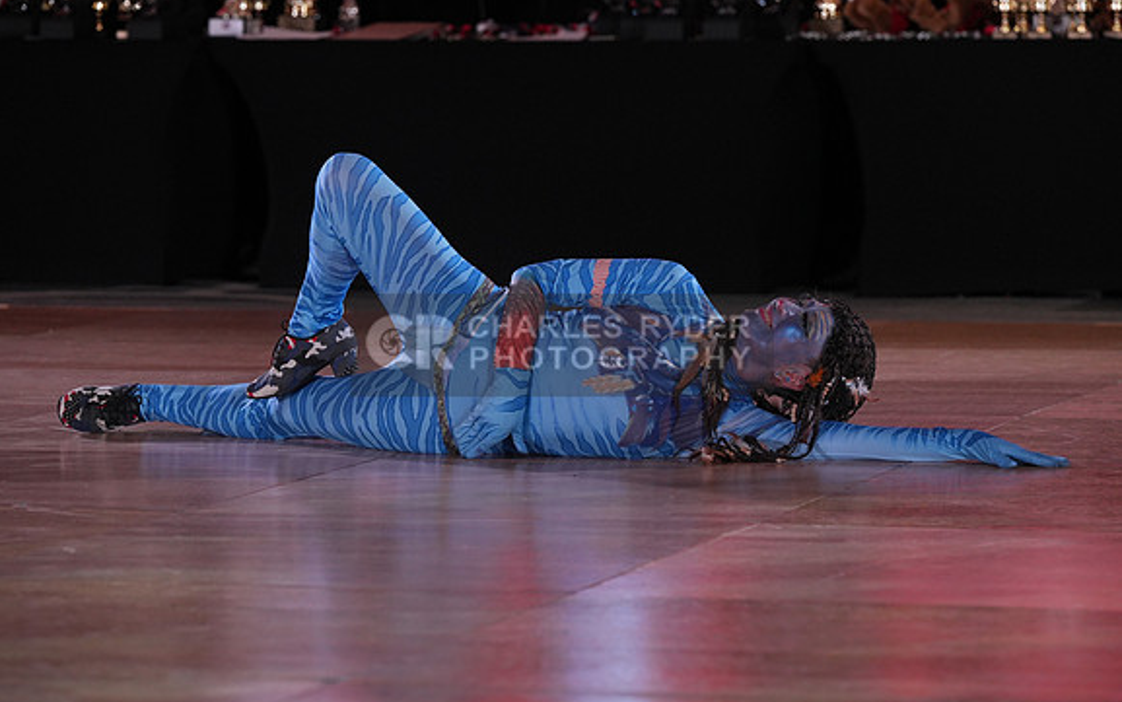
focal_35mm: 167
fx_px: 5108
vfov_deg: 7.9
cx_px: 562
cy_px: 345
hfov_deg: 12.5
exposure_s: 1/400
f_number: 5
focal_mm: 163
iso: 1600
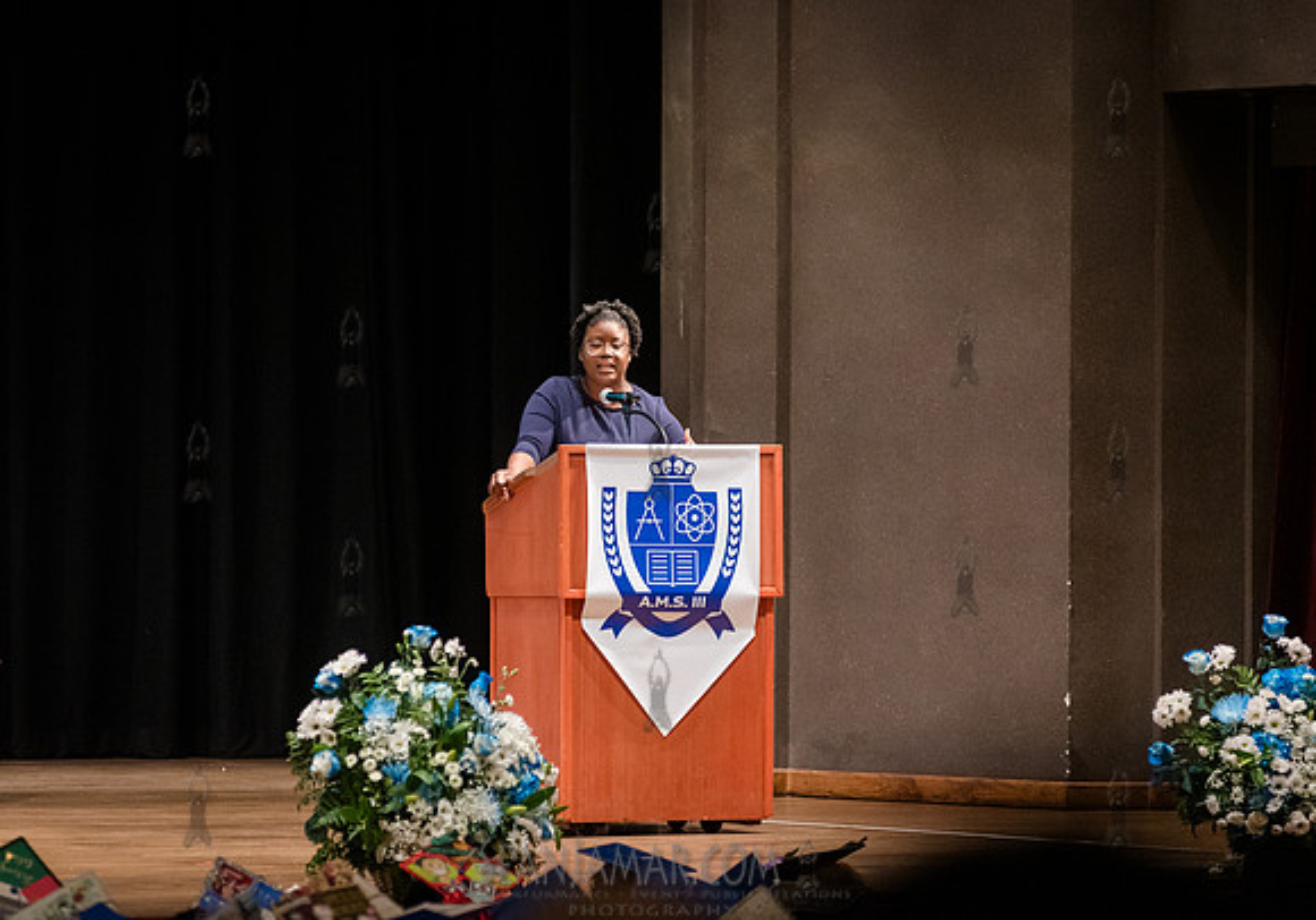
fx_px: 7833
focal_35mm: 211
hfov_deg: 9.6
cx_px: 615
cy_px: 453
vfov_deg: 6.7
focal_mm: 200
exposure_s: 1/250
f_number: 4
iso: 5000
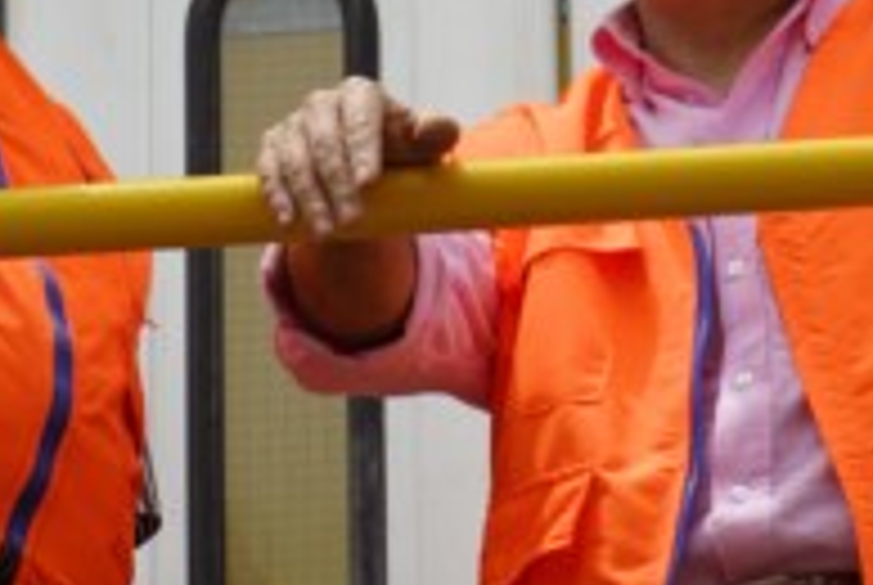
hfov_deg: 3.2
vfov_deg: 2.1
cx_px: 459
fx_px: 15738
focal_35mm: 648
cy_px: -148
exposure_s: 1/800
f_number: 7.1
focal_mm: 140
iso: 200
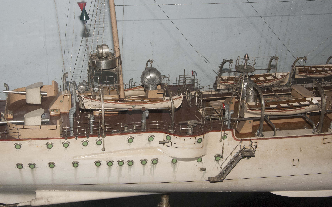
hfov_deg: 36.9
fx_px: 498
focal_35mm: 55
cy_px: 99
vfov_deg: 23.6
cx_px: 150
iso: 400
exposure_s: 1/60
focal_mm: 32
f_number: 13
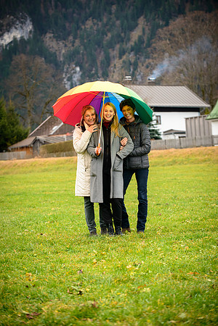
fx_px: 999
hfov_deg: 12.5
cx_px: 109
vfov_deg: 18.6
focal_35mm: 110
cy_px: 163
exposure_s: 1/250
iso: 800
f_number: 5
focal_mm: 110
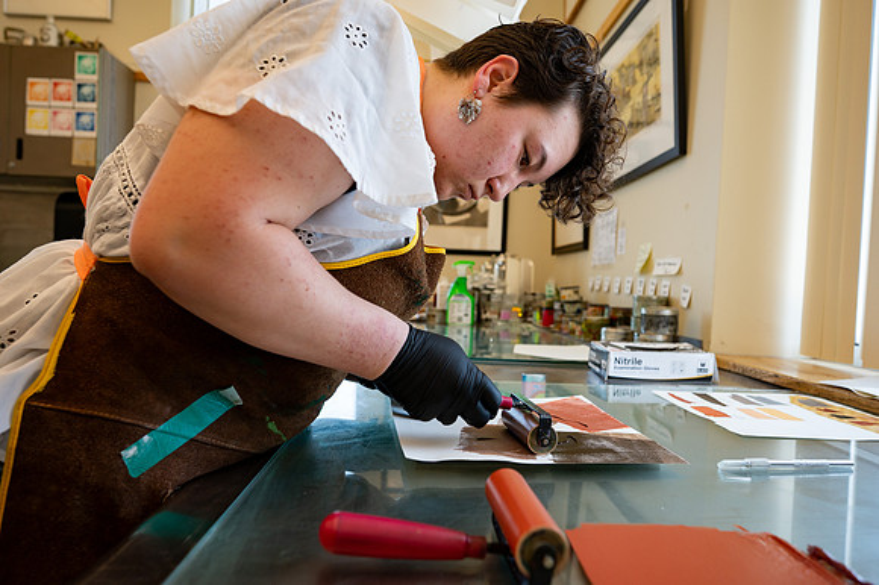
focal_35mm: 22
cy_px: 292
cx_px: 440
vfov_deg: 56.1
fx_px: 549
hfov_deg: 77.4
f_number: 4
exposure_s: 1/250
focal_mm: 22.5
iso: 500
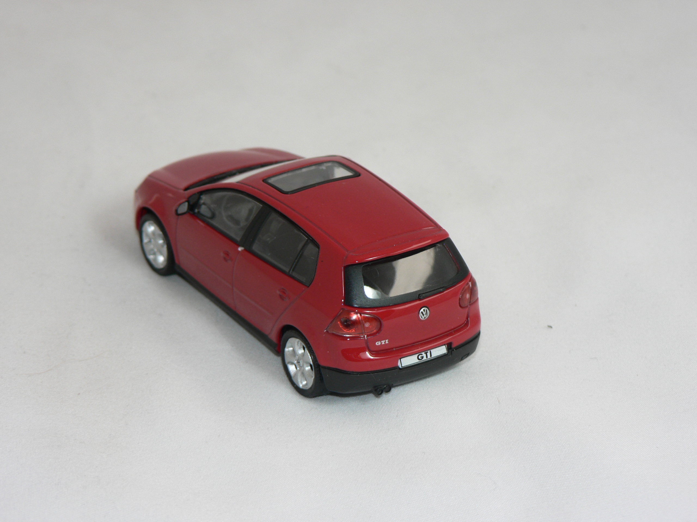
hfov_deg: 19.3
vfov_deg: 14.5
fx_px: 2054
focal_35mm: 102
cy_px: 261
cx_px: 348
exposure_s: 1/60
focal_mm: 16.9
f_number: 3.2
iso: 80
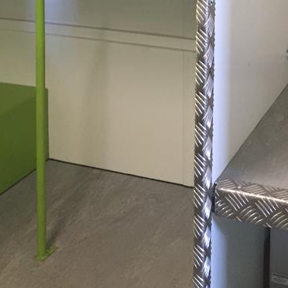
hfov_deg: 25.1
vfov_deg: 23.0
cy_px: -69
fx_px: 640
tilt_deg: -5.2
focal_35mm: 68
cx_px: 217
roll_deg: -0.3
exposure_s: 1/33
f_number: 2.2
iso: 160
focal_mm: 4.15
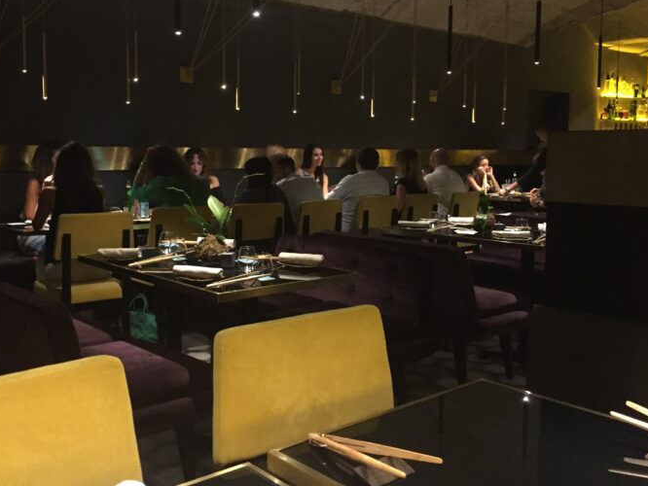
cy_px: 205
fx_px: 693
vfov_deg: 38.6
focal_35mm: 37
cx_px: 274
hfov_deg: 49.9
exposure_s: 1/17
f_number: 2.2
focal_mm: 4.15
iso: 800
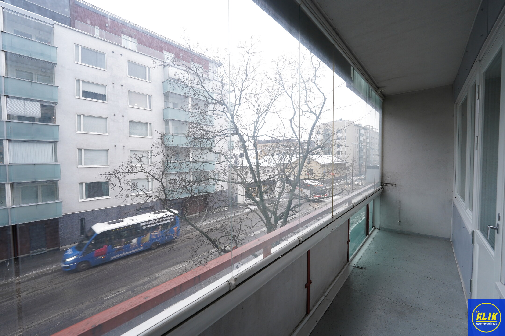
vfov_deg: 81.2
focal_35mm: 14
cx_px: 252
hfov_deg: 104.3
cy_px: 168
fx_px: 196
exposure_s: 1/30
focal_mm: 14
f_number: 6.3
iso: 800
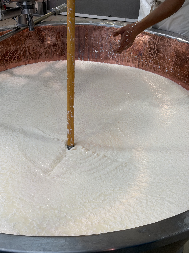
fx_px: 349
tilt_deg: -33.6
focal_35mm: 48
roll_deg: -0.4
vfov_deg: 39.7
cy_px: 126
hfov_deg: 30.3
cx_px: 94
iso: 50
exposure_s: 1/159
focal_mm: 6.76
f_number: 1.78
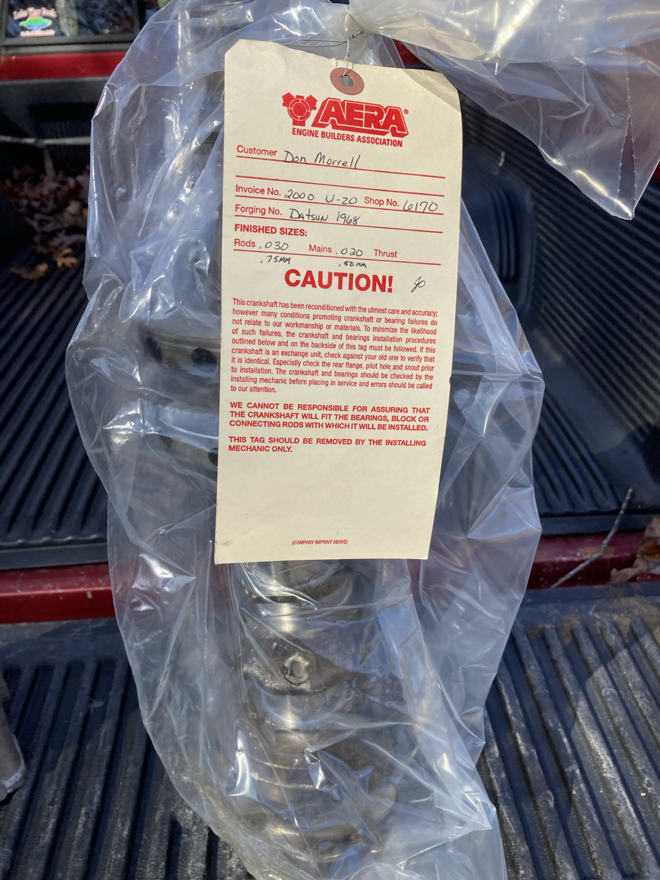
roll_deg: -1.0
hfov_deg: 49.7
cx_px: 330
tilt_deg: -30.6
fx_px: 712
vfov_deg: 63.4
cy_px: 440
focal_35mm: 28
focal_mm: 3.99
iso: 20
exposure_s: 1/521
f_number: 1.8
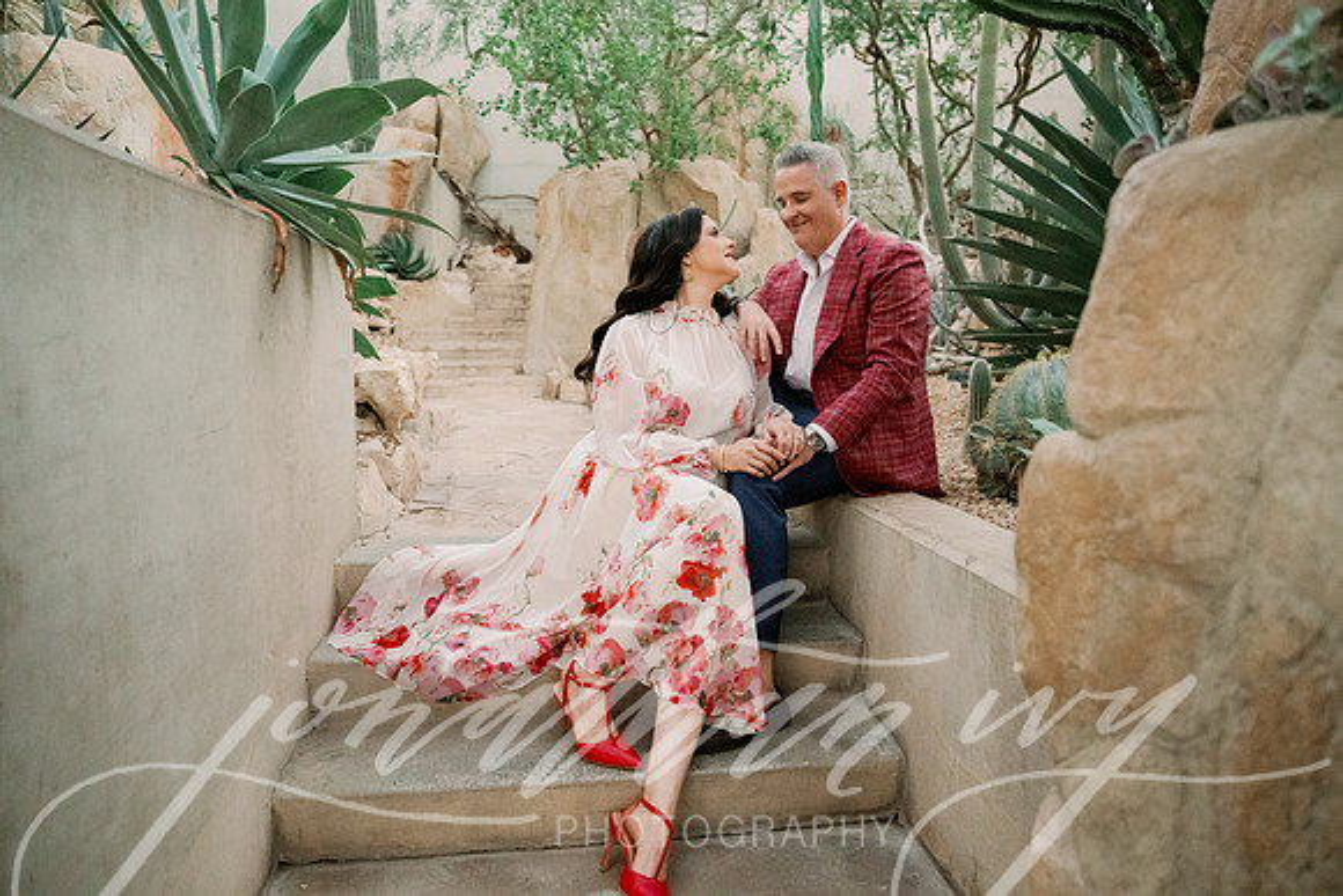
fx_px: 919
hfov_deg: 72.3
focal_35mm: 25
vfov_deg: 52.0
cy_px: 436
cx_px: 689
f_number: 2.8
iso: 5000
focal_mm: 24
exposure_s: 1/200
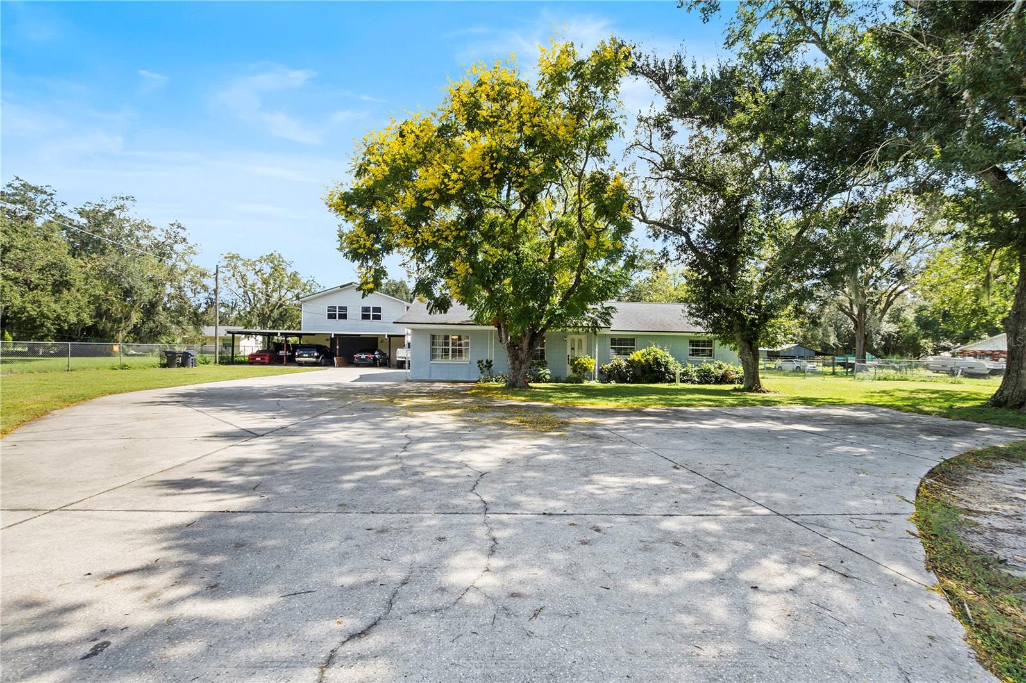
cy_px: 342
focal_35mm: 15
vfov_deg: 77.3
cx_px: 513
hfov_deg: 100.4
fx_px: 427
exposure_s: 1/20
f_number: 14
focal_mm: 10
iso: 200
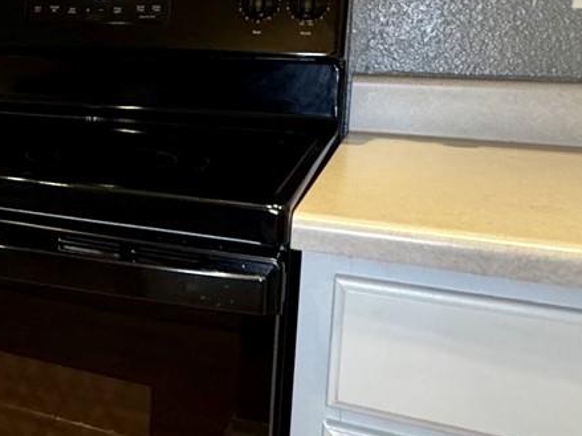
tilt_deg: -7.4
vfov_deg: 28.2
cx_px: -119
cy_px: 125
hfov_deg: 31.4
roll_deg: +0.5
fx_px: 857
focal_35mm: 51
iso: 400
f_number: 2.2
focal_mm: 2.22
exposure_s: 1/60
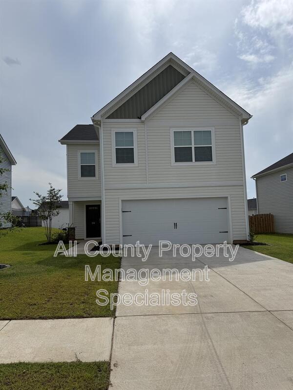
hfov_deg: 56.8
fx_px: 271
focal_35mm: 24
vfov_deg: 71.6
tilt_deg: +6.3
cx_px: 146
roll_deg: +1.6
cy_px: 195
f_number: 1.78
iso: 80
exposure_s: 1/14286
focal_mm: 6.76
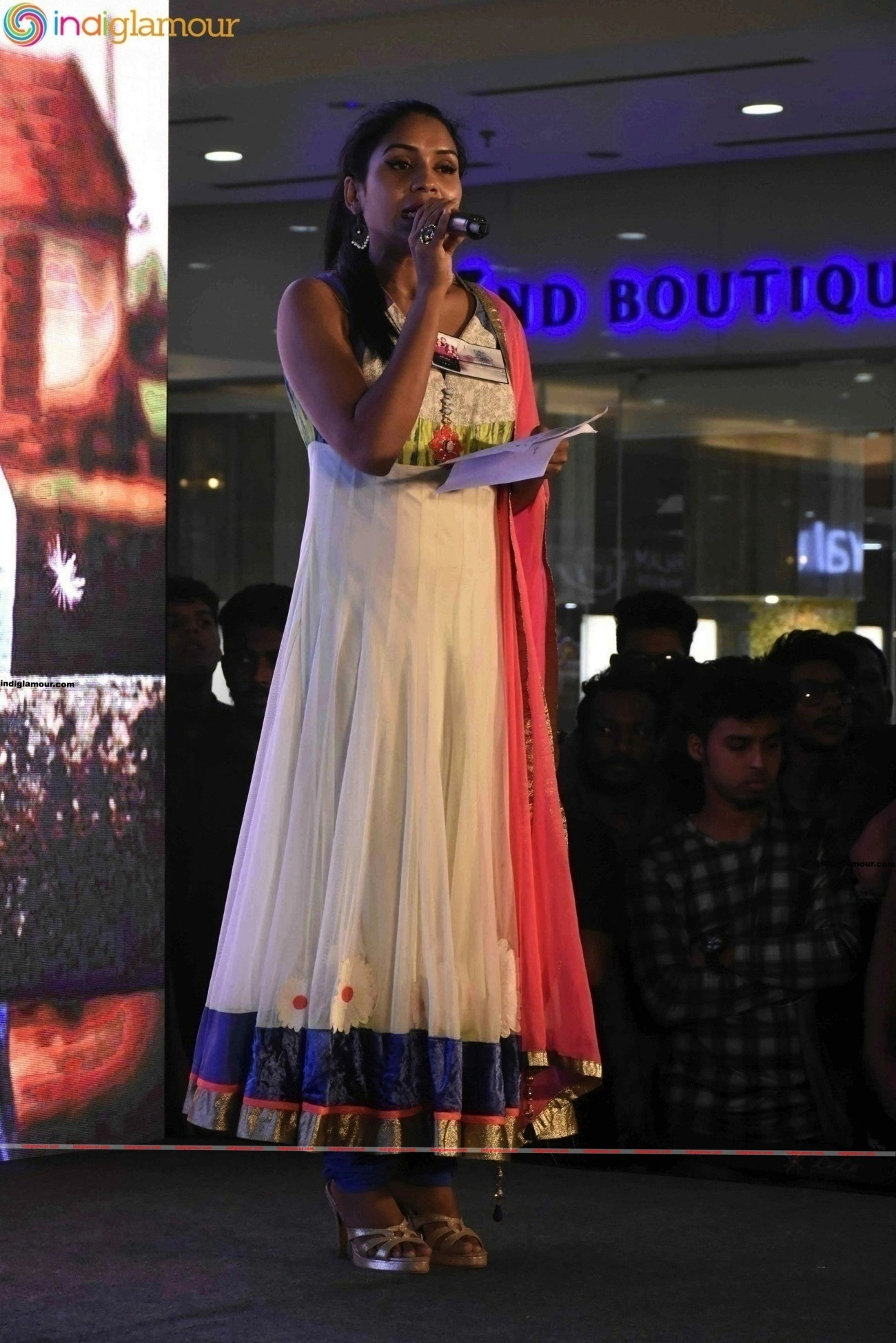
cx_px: 448
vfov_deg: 19.5
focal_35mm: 105
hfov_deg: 13.0
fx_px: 3920
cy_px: 672
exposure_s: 1/320
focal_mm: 70
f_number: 7.1
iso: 4000
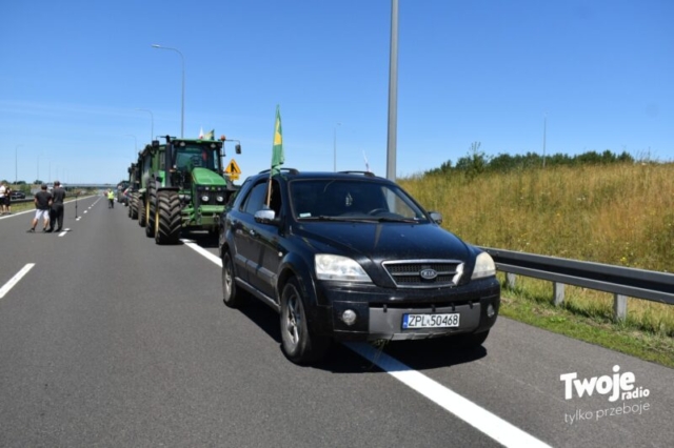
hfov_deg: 59.5
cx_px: 337
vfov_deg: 41.7
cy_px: 224
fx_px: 589
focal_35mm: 32
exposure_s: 1/2000
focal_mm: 21
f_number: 7.1
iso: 400
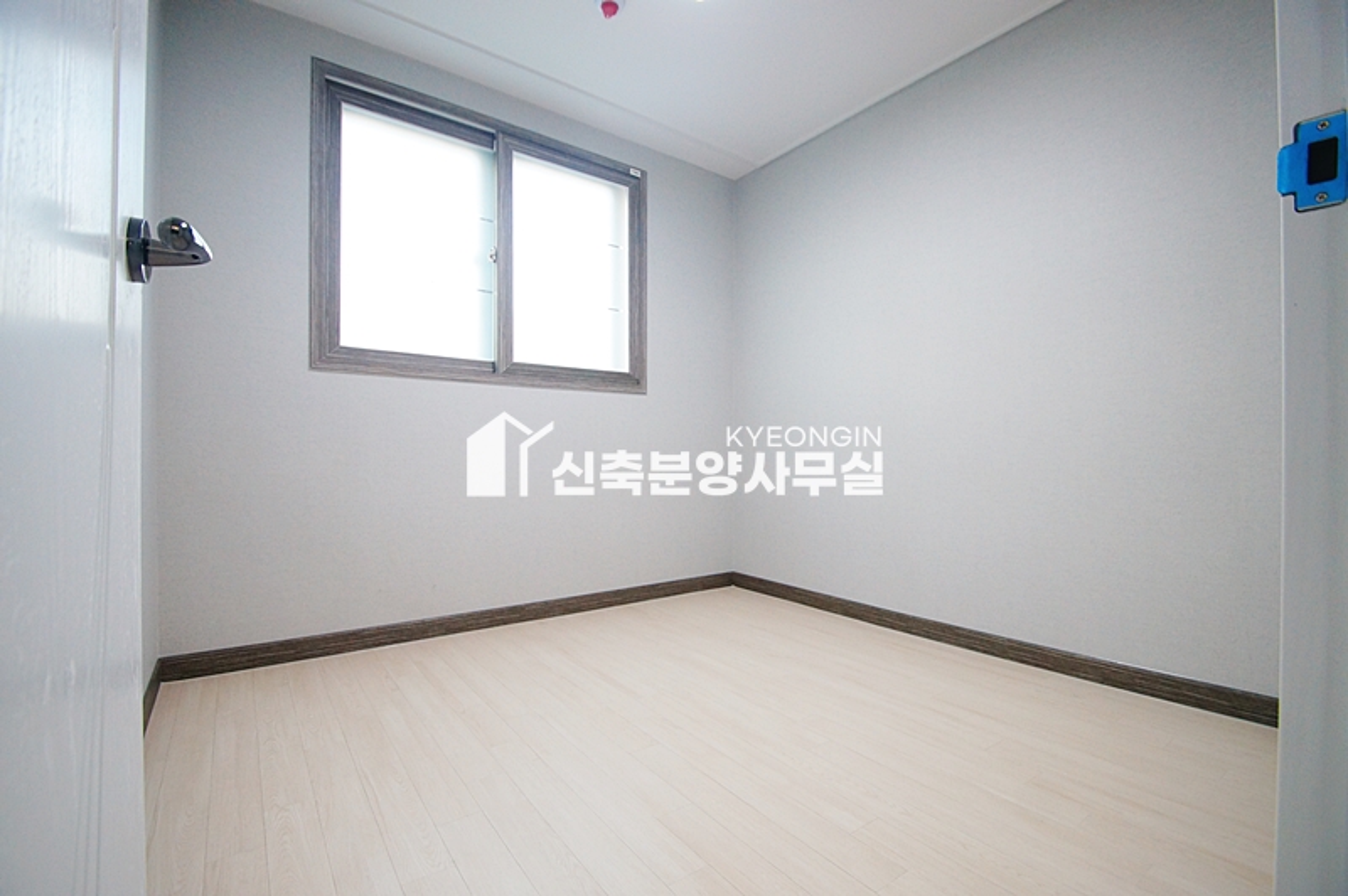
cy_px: 448
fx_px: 617
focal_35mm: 16
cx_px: 674
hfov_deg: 95.0
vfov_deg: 72.0
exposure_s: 1/160
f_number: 3.5
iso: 800
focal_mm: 11
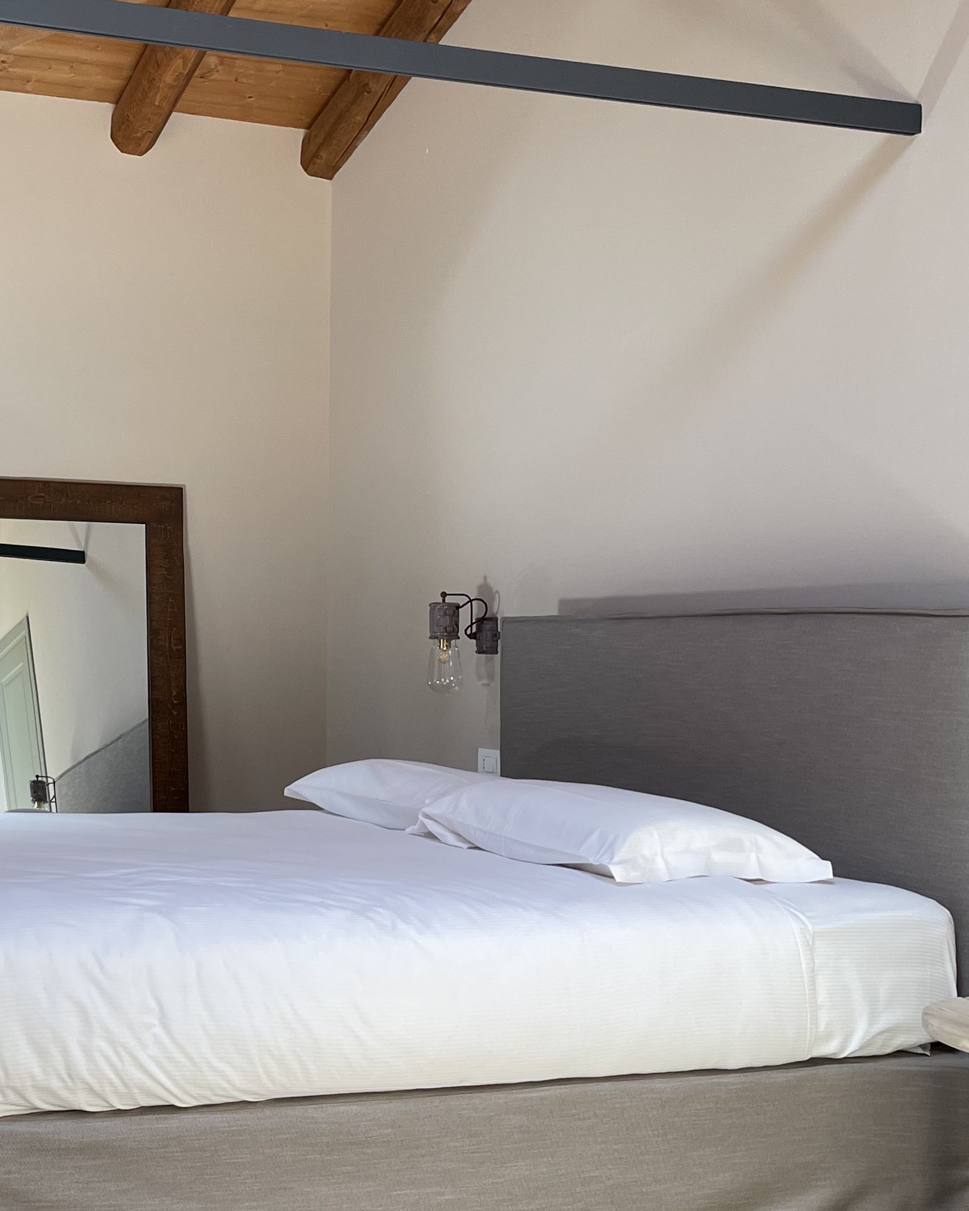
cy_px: 601
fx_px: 1936
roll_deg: -0.8
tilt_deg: +2.0
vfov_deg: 34.7
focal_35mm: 54
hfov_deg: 27.5
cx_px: 187
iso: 64
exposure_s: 1/100
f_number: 1.6
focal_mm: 4.2
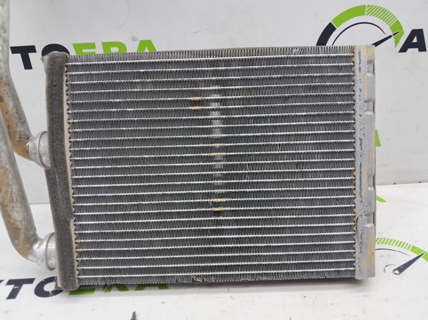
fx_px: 334
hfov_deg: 65.4
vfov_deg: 51.3
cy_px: 160
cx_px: 214
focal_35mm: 27
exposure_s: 1/50
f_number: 1.8
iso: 50
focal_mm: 4
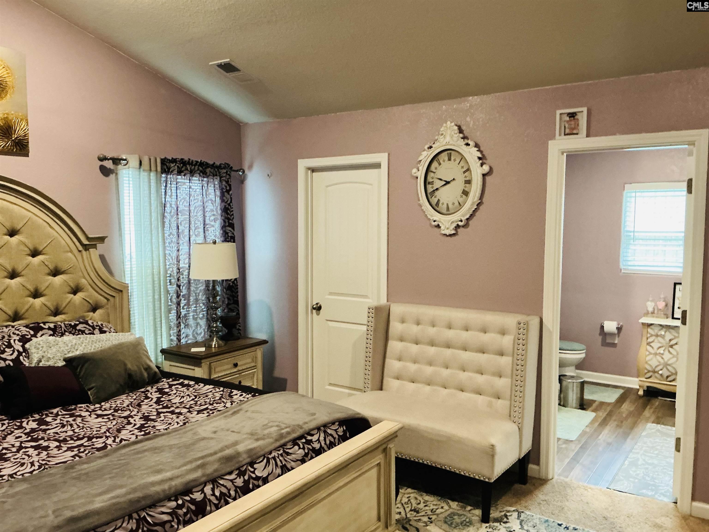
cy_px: 266
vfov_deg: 48.2
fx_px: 594
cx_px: 354
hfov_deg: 61.7
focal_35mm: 29
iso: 200
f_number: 1.8
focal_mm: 3
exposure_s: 1/40
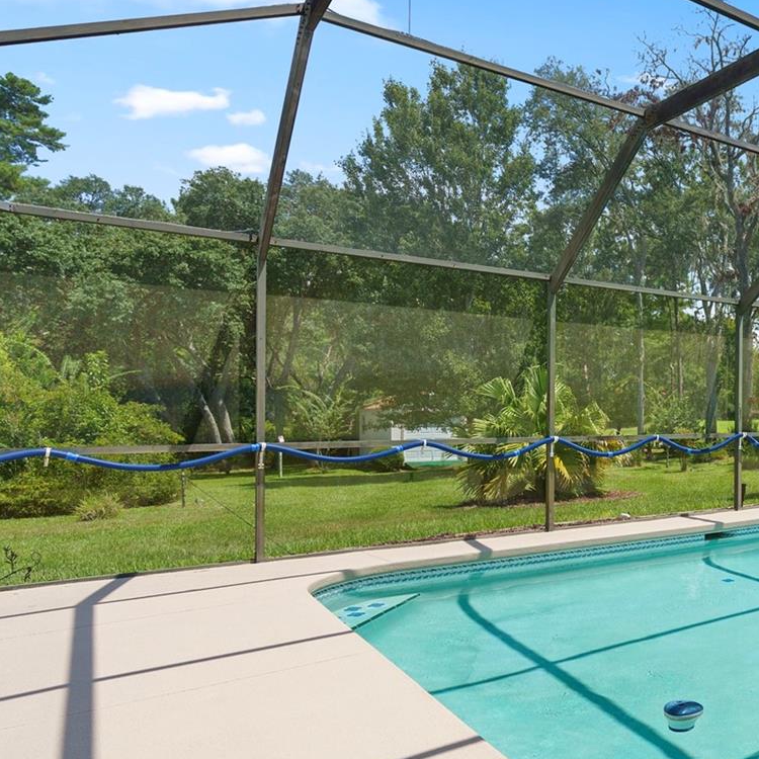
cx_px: 776
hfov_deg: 45.8
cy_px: 432
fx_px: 719
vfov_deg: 55.4
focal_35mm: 29
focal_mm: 16
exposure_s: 1/200
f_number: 8
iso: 400
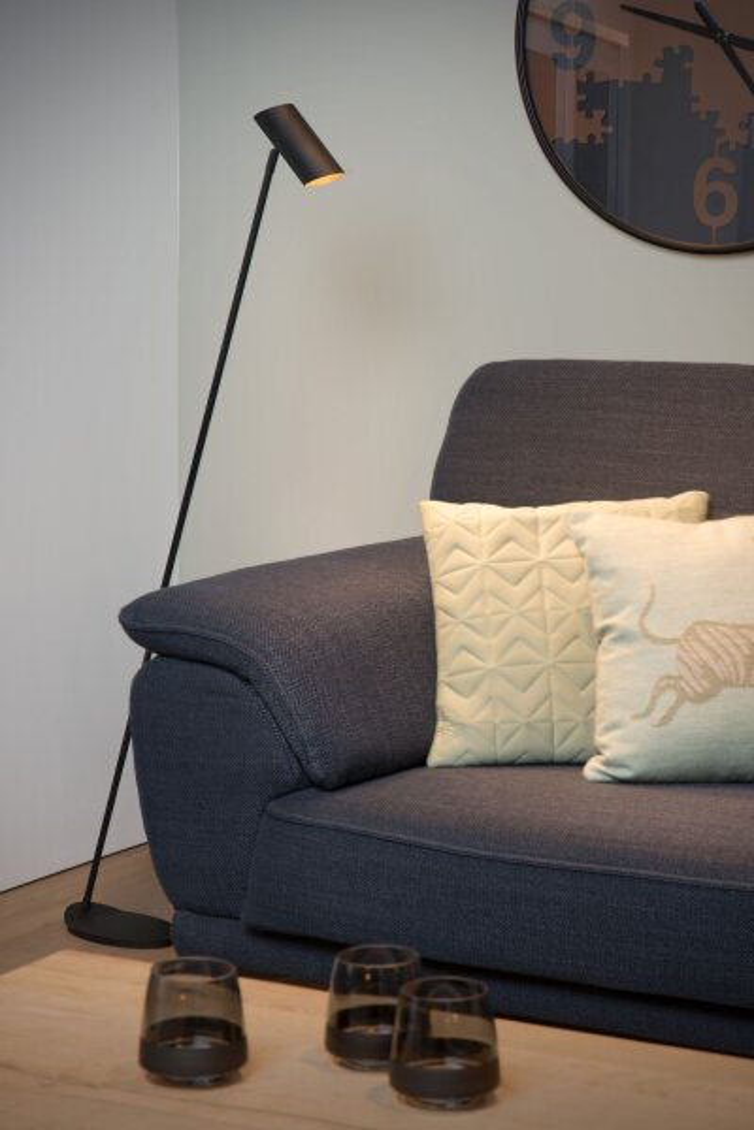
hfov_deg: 16.1
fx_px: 2670
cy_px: 565
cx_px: 377
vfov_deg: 23.9
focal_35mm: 85
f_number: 11
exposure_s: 1/5
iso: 100
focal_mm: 85
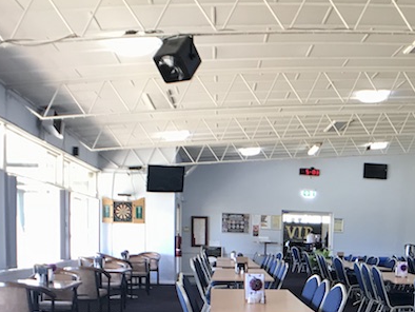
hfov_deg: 26.7
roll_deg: -2.3
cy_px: 332
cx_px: 353
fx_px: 852
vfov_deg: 19.9
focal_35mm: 71
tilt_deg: -9.4
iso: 25
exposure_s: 1/33
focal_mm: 3.99
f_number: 1.8
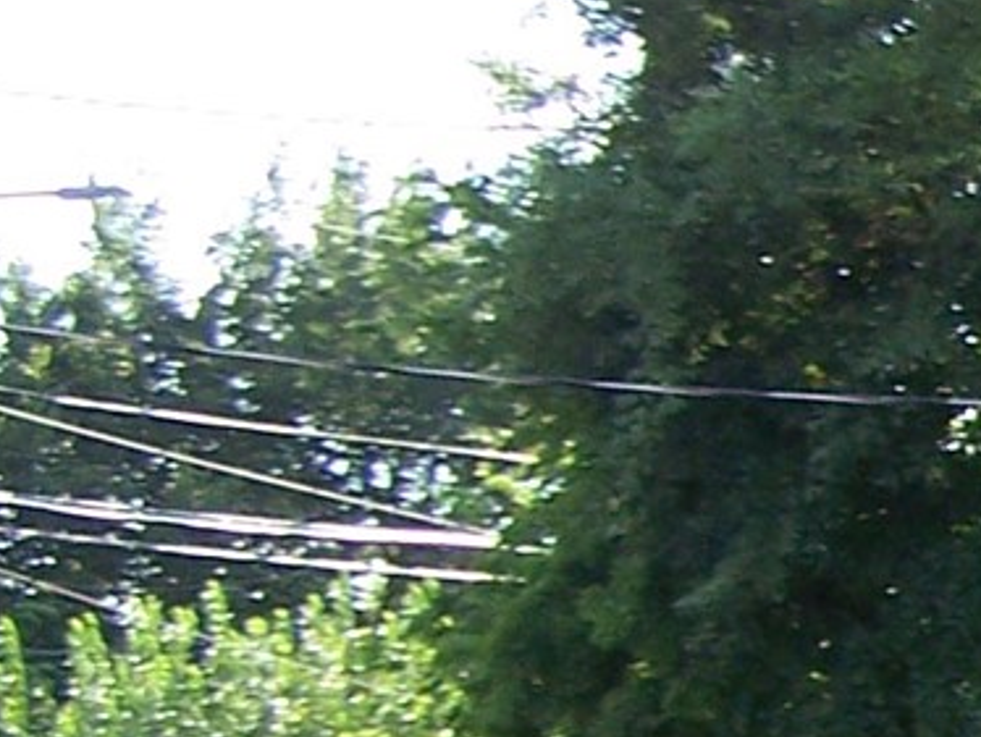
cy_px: 974
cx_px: 2670
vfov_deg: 7.1
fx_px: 5898
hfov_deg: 8.4
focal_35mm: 208
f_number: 2.8
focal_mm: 6.3
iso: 80
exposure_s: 1/250
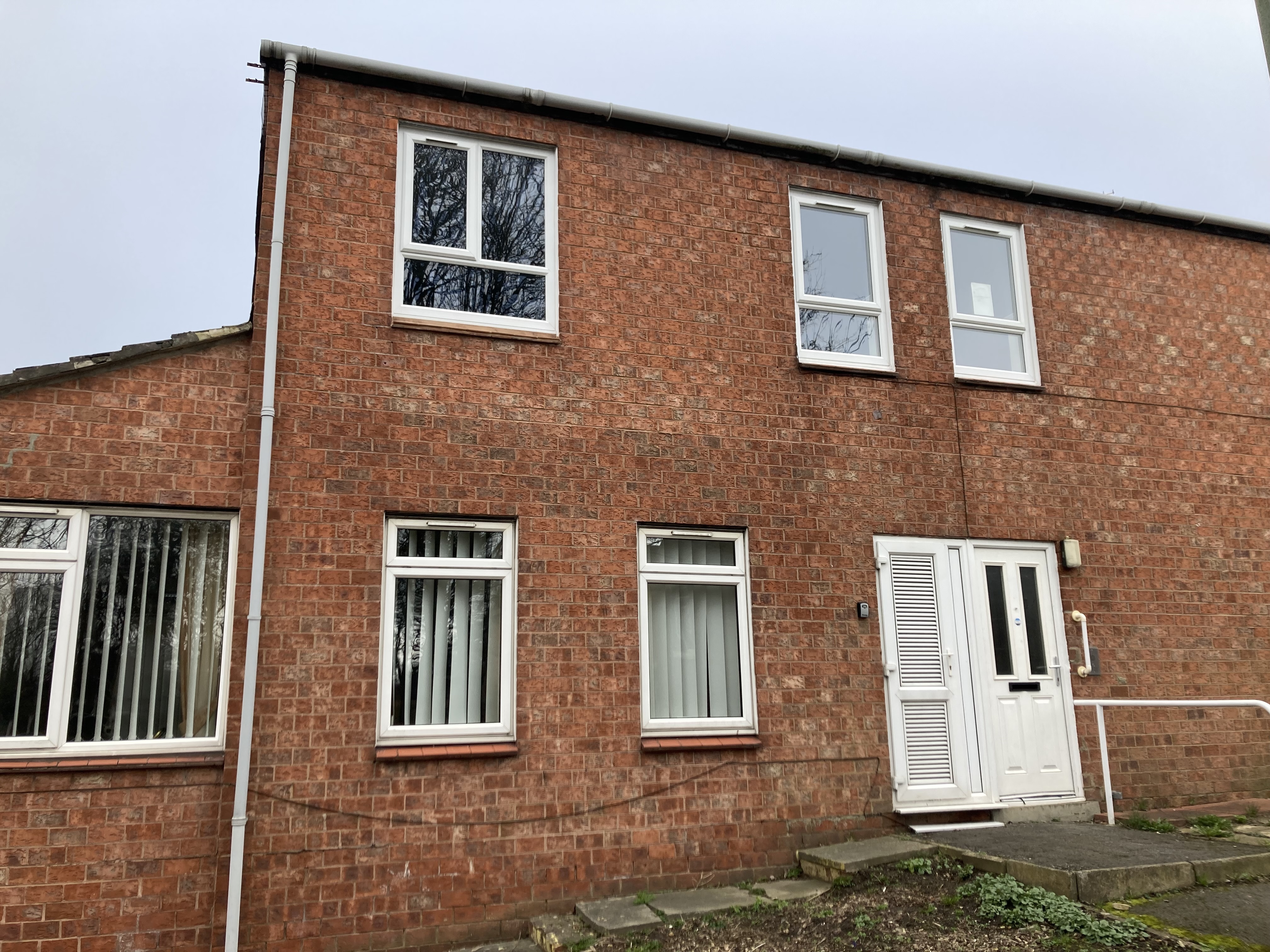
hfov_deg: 63.4
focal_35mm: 28
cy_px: 476
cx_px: 635
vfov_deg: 49.7
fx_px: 1027
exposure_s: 1/750
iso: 20
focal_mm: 3.99
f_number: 1.8
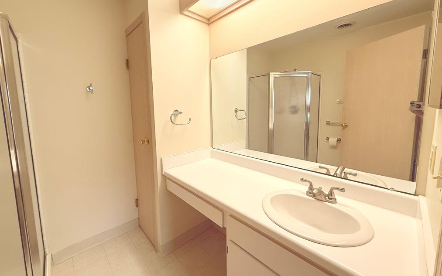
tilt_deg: -5.6
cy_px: 126
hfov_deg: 101.5
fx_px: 181
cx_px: 220
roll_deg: +0.3
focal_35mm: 15
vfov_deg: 74.6
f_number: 2.2
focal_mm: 2.22
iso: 160
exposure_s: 1/120
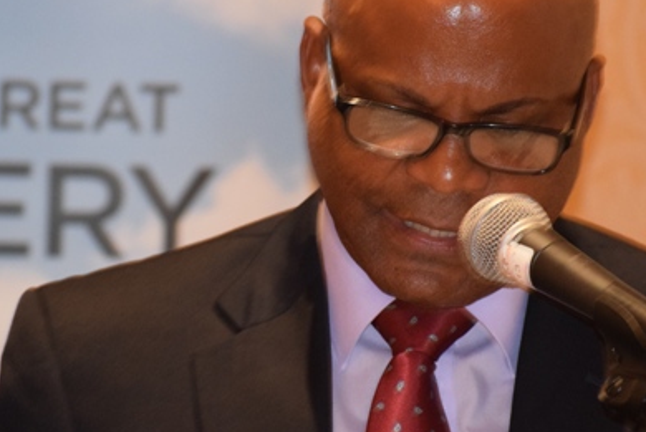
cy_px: 171
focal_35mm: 455
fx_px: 8171
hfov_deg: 4.5
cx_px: 354
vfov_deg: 3.0
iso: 2800
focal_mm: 185
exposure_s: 1/60
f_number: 5.6
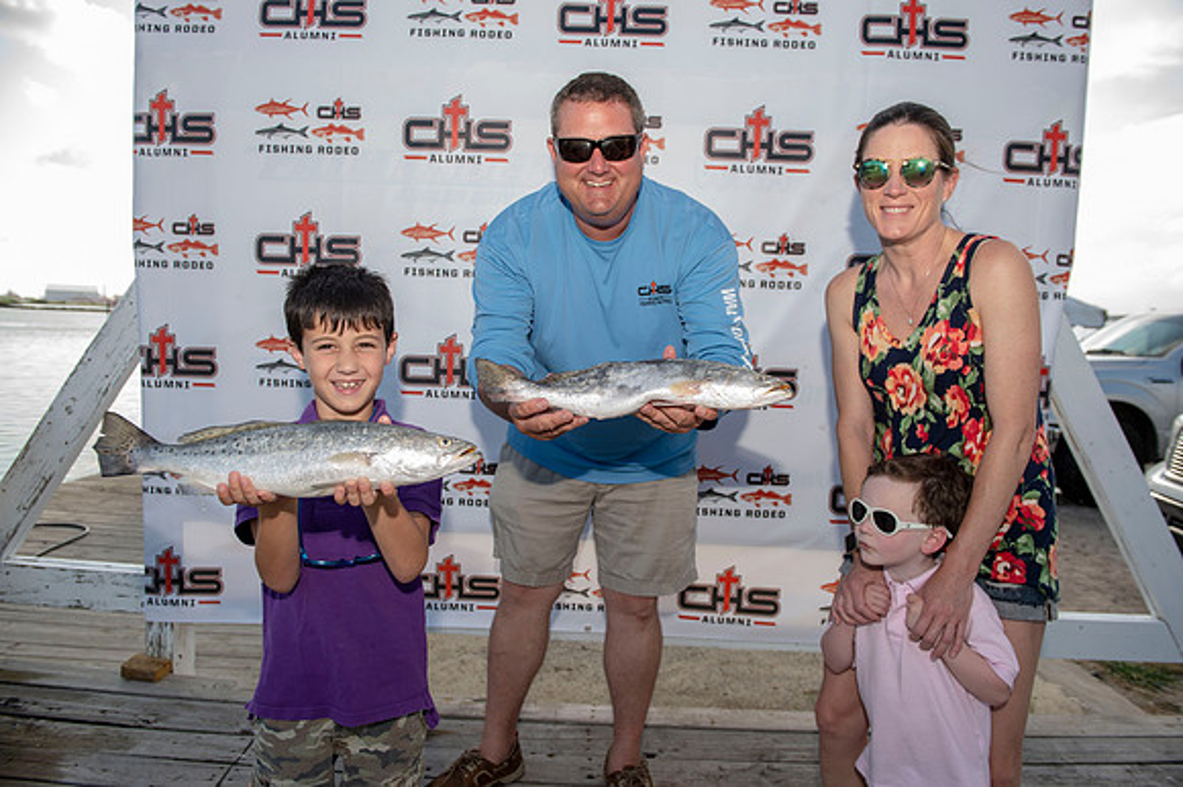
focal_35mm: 24
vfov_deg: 53.1
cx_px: 592
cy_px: 394
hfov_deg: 73.8
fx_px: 788
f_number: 5
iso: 50
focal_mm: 24
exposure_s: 1/160
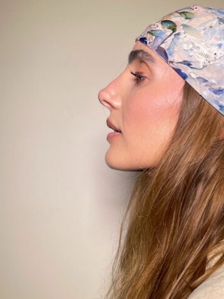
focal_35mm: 52
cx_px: 214
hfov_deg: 26.8
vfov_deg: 36.7
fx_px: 448
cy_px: 175
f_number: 1.6
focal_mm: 5.1
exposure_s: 1/165
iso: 32
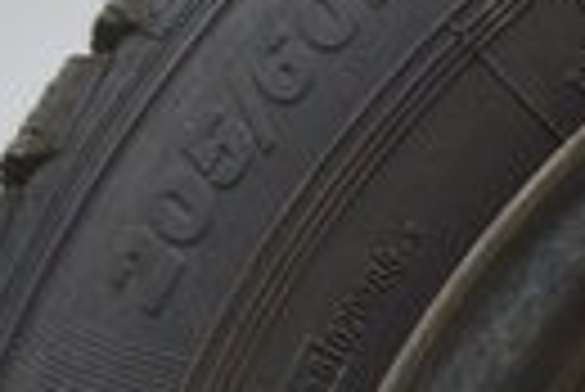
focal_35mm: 259
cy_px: 890
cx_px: 1156
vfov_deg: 5.2
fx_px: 4213
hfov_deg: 7.6
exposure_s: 1/20
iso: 400
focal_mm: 22
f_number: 5.6
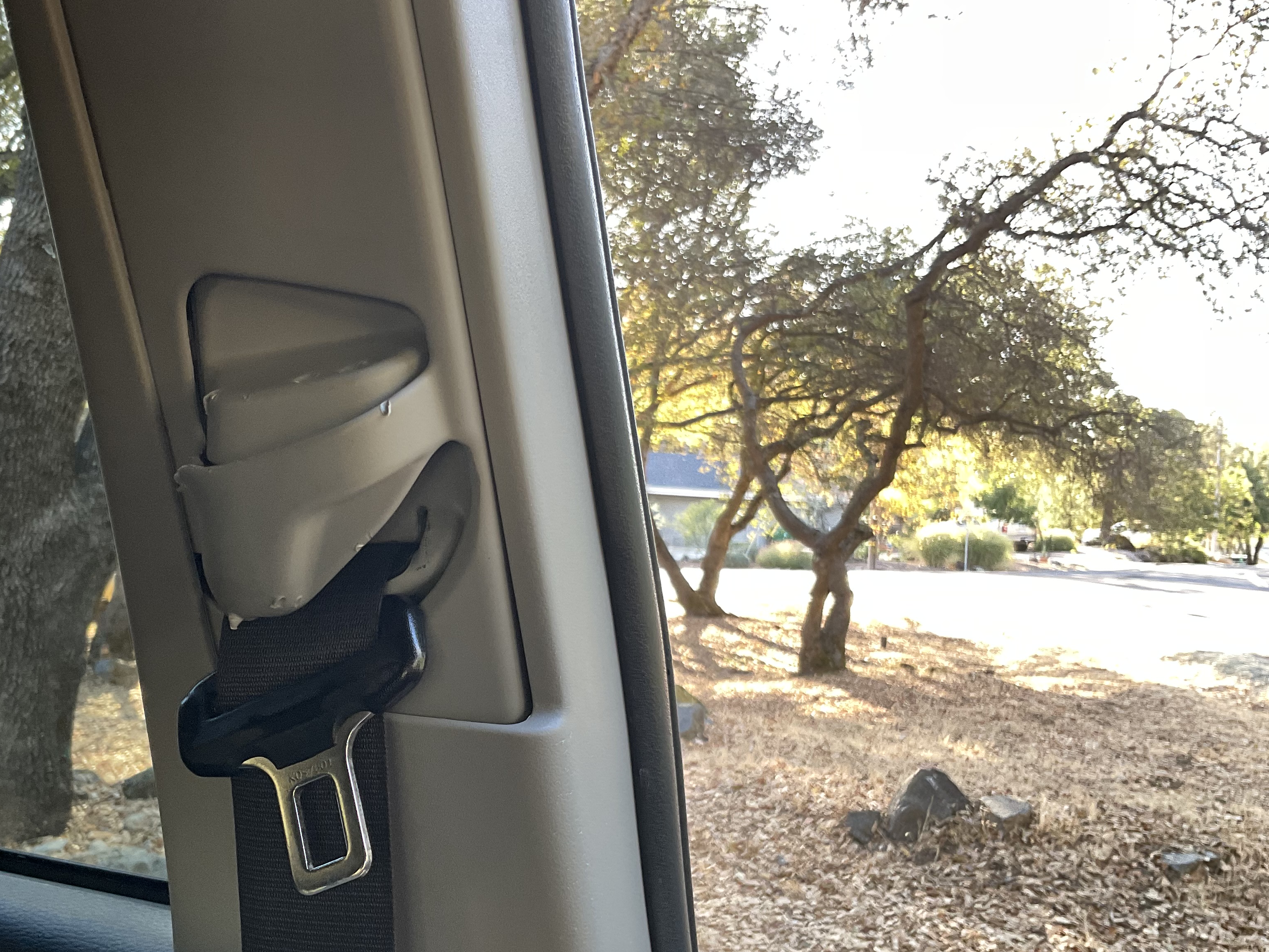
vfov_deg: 37.7
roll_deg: -3.9
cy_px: 542
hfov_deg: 48.7
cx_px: 517
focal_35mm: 38
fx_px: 1393
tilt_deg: -3.5
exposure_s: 1/60
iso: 100
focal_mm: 3
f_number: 1.8
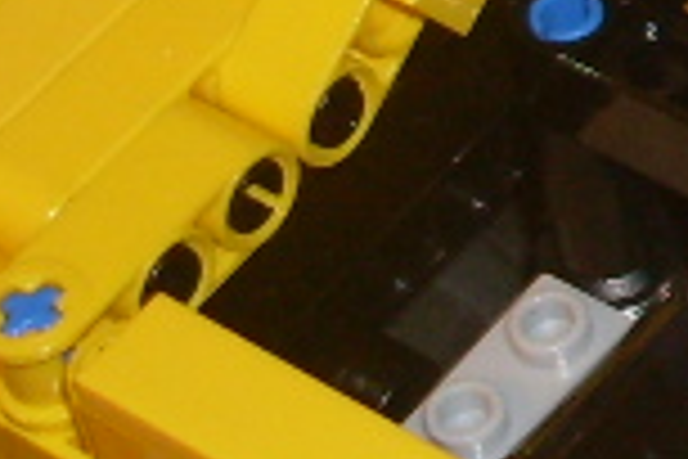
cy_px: -675
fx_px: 5064
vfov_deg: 5.0
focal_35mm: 265
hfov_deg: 7.2
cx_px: 1727
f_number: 2.8
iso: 100
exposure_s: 1/45
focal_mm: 6.3
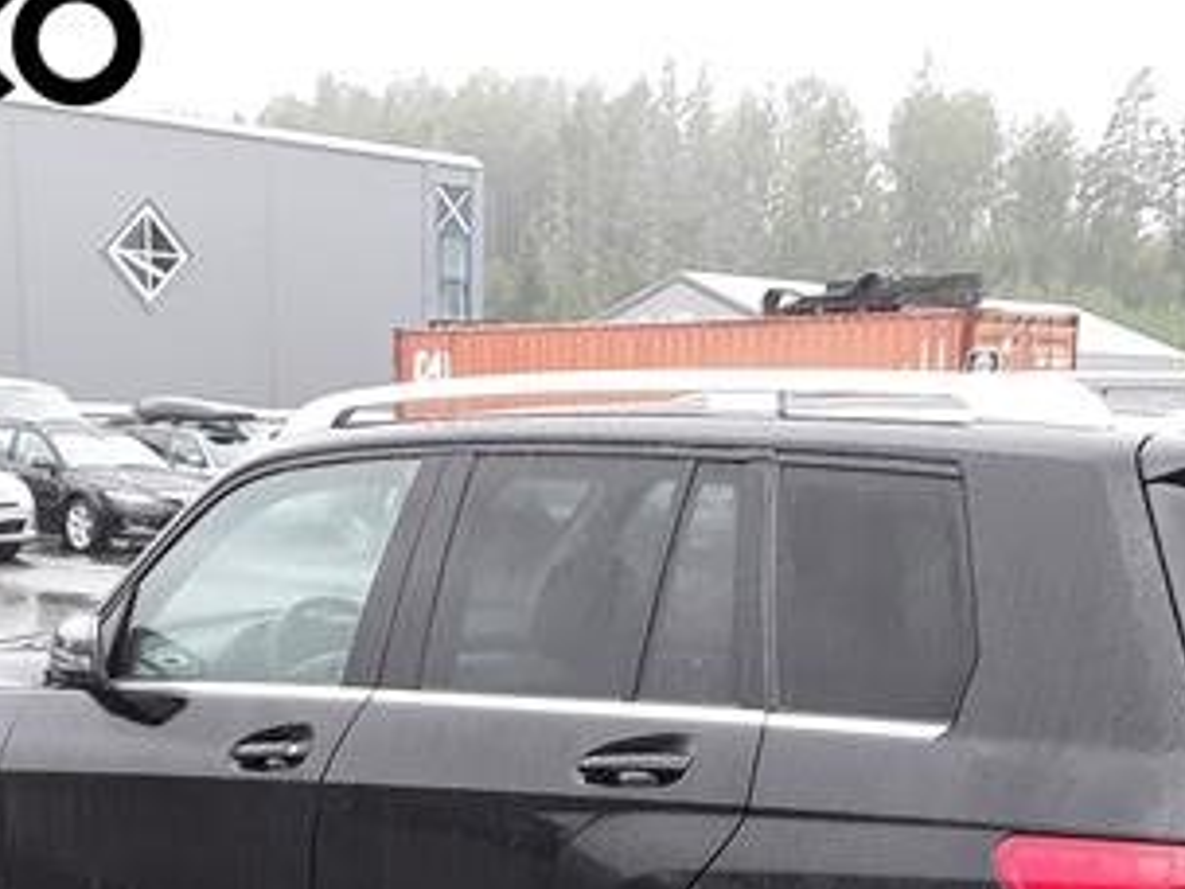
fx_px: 2020
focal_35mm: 59
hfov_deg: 32.7
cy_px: 908
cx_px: 639
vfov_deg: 23.7
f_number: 1.9
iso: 50
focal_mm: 2.91
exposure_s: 1/50
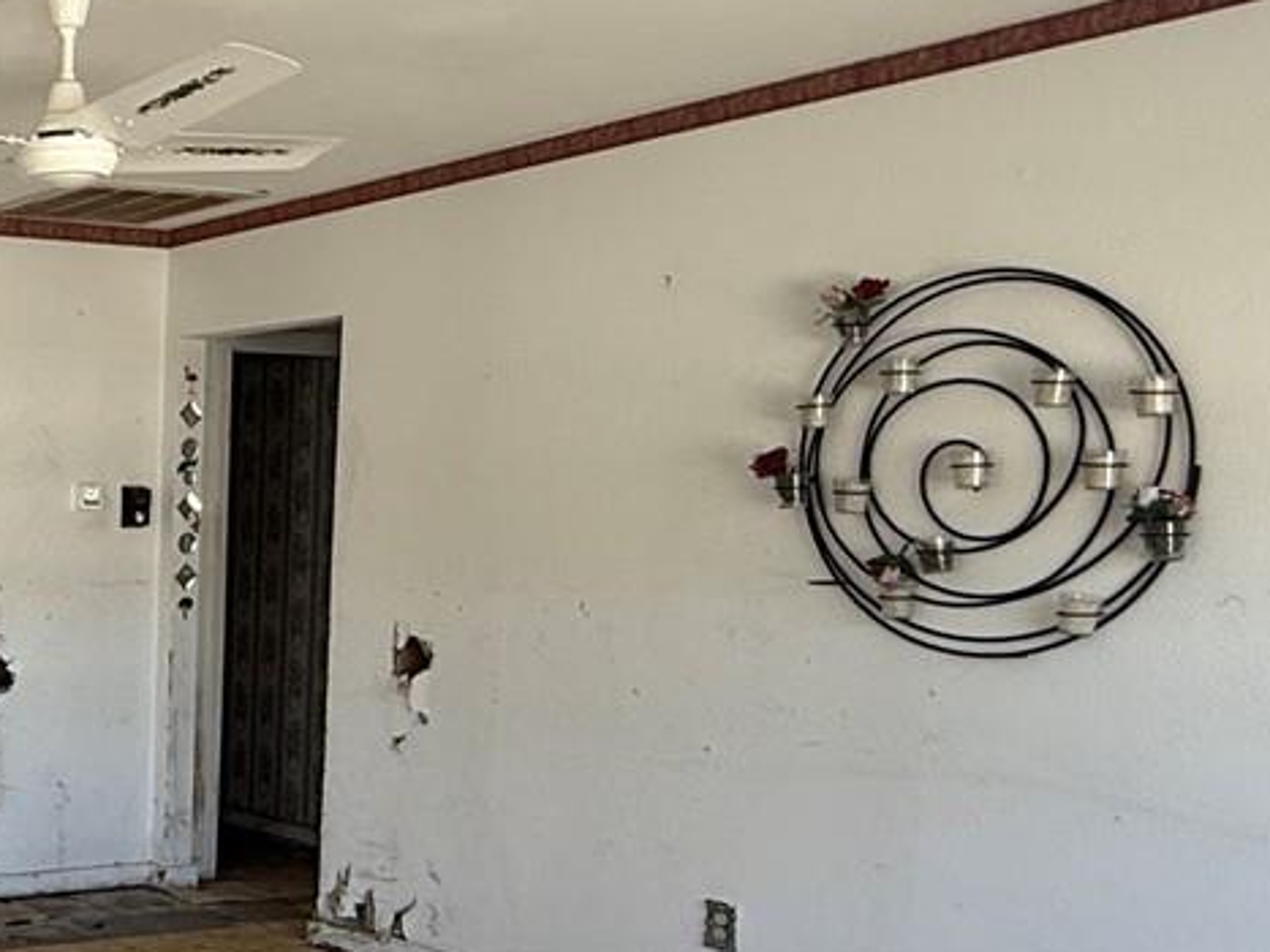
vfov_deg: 30.0
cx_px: -277
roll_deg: -1.0
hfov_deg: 32.4
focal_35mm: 48
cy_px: 642
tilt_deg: -3.6
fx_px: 1761
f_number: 2.2
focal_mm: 2.22
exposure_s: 1/99
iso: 80
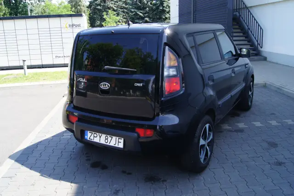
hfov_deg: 57.2
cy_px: 98
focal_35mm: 33
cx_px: 147
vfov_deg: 39.9
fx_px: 269
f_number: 7.1
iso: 100
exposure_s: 1/50
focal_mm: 22
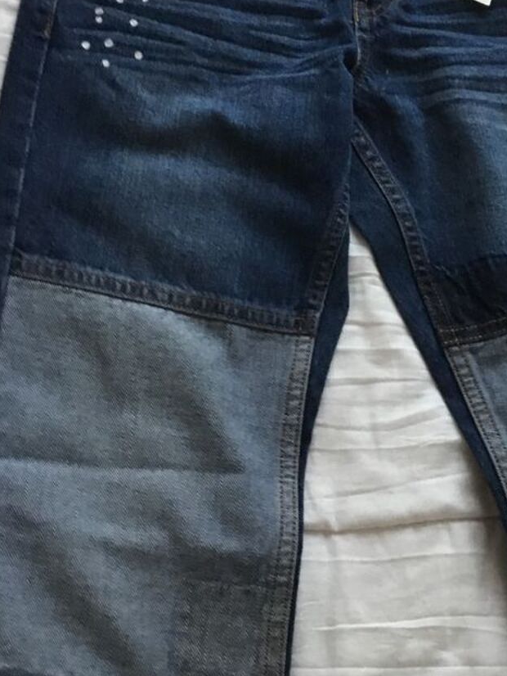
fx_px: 976
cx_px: 381
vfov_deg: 37.9
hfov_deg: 28.7
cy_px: 240
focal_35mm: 50
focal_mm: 3.3
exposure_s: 1/25
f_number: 2.4
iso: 200
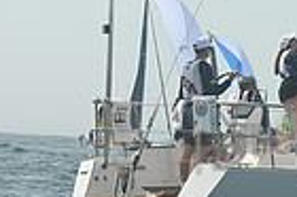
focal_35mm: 290
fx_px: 2390
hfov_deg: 6.9
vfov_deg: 4.7
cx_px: 571
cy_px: -12
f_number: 8
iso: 320
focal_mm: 70
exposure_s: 1/1250
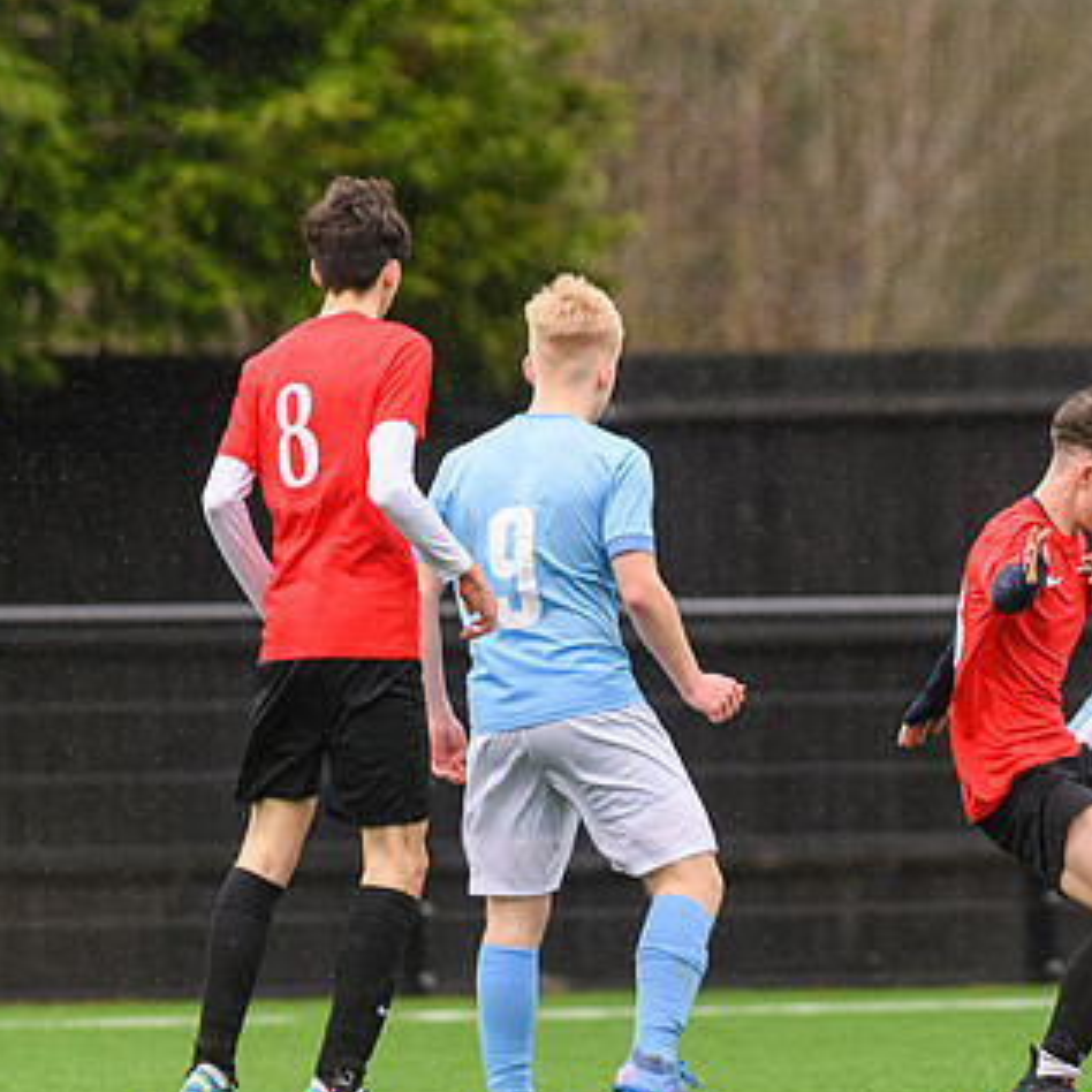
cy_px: 691
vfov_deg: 1.8
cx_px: 1116
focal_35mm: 967
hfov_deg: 1.8
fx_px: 34513
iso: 2200
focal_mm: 400
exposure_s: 1/2000
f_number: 2.8
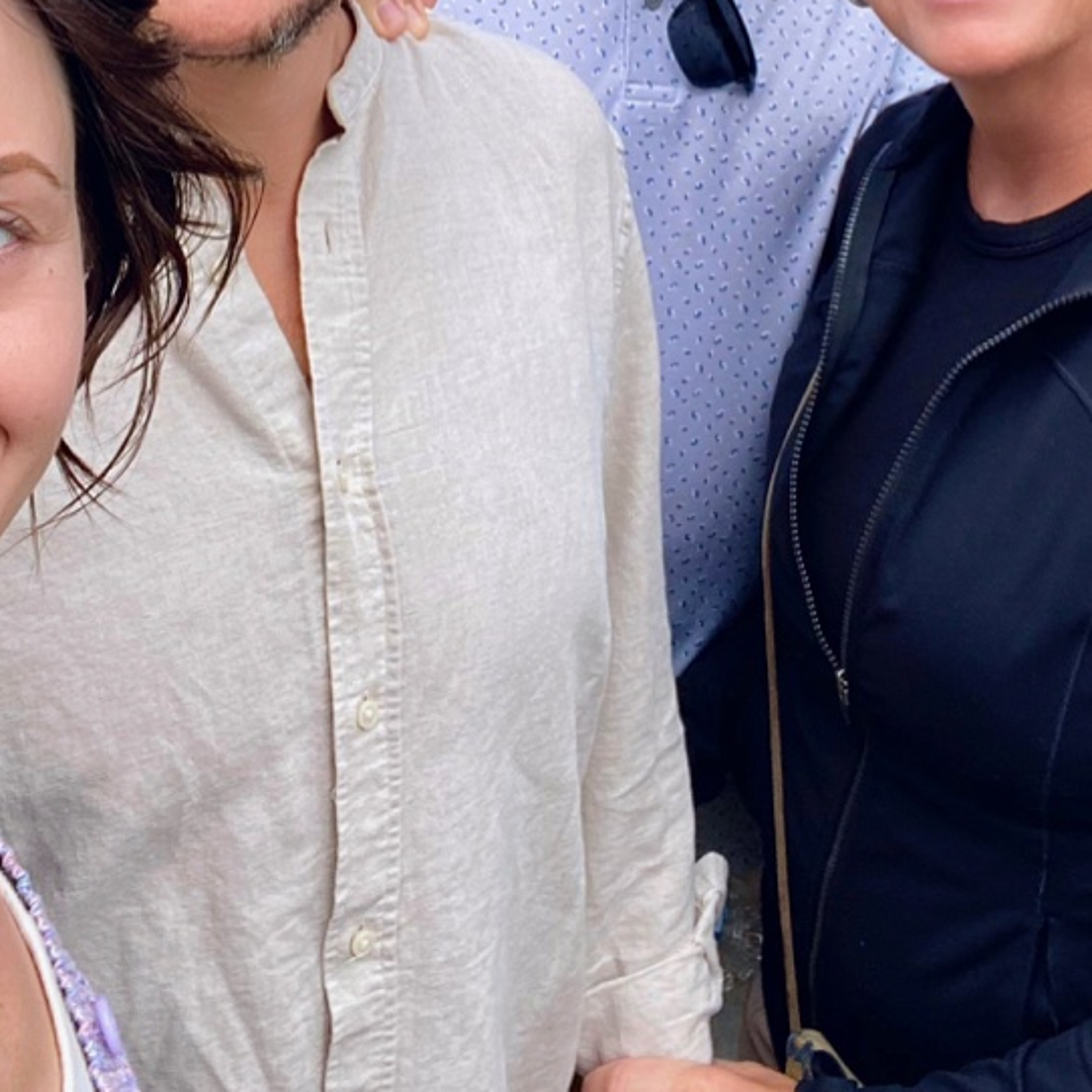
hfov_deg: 28.6
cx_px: 576
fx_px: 2141
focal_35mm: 60
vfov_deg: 26.7
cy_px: -52
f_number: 2.2
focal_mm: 2.71
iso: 25
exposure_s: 1/569
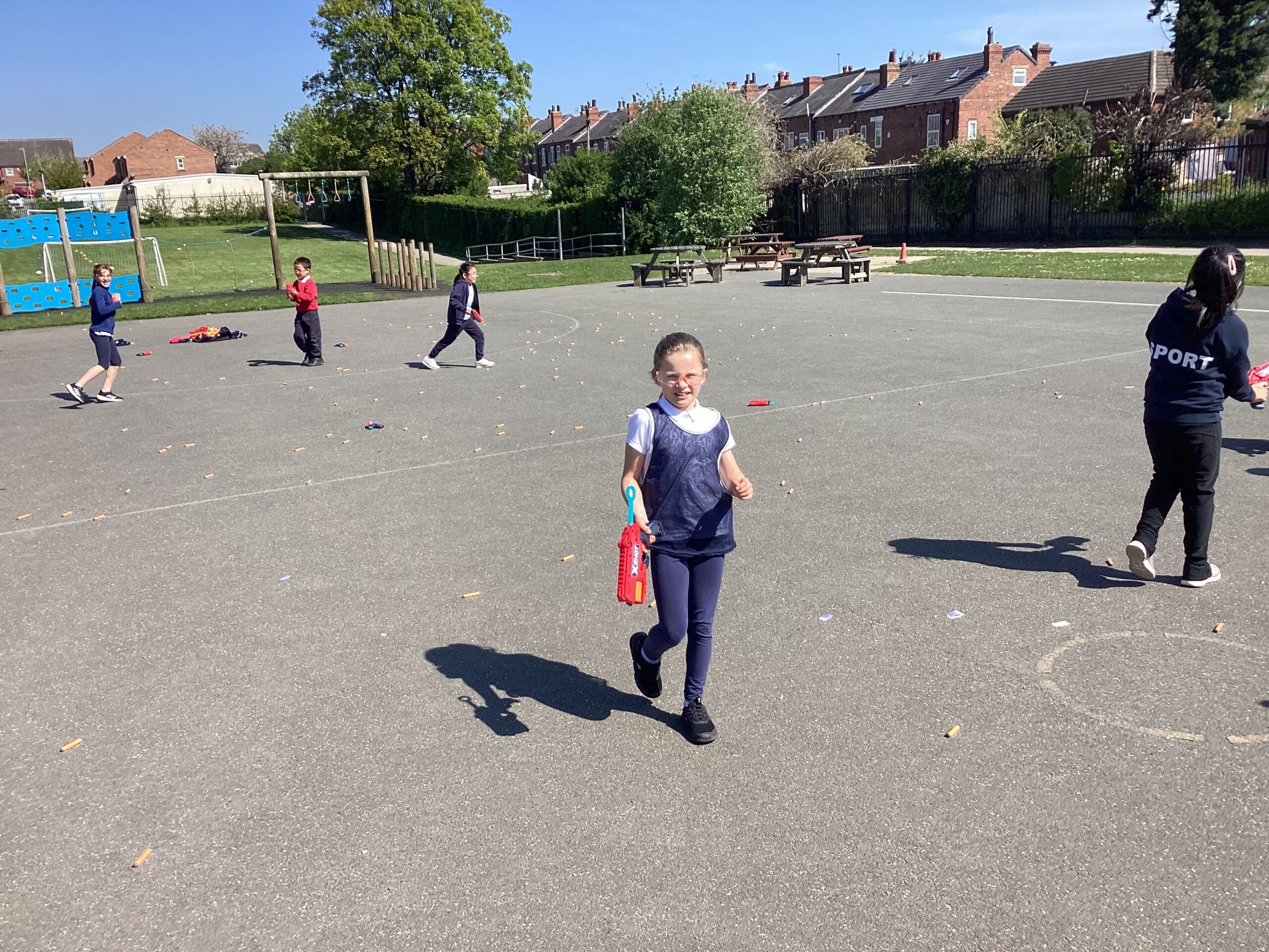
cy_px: 476
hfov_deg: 58.4
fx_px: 1136
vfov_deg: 45.4
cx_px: 634
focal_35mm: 31
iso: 25
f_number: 2.4
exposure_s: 1/1058
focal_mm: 3.3
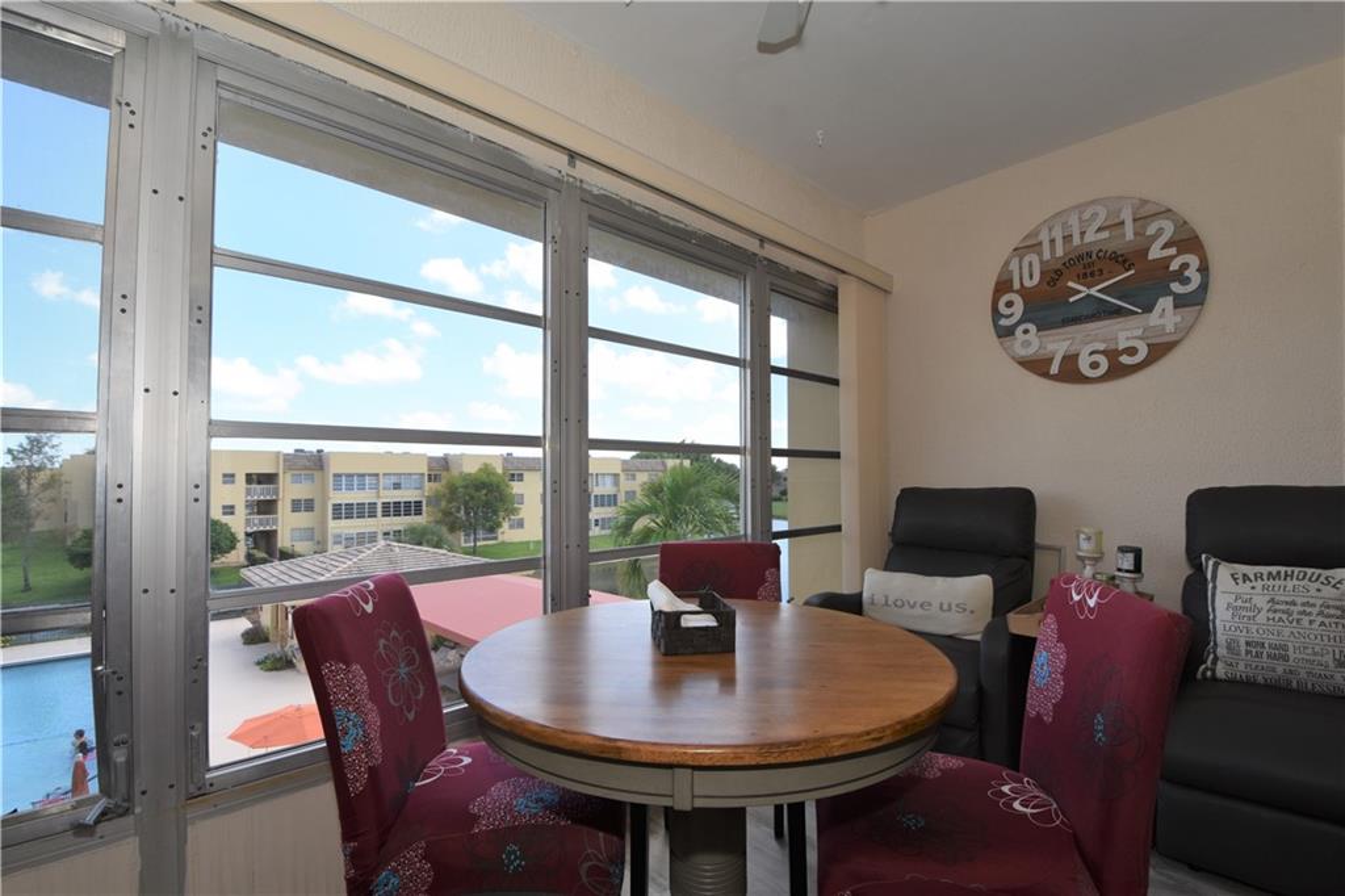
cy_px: 448
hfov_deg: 100.4
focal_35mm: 15
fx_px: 560
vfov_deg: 77.3
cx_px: 672
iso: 200
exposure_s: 1/200
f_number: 7.1
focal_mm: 10
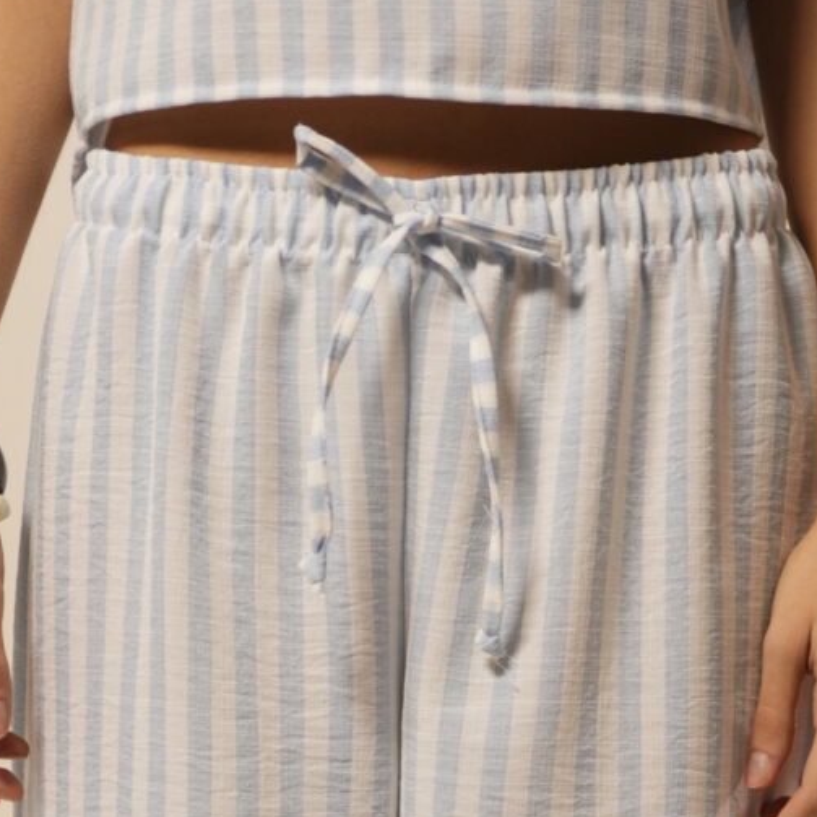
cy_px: 1364
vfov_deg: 10.9
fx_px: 4059
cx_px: 456
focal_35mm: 152
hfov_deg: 11.5
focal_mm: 50
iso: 640
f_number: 3.2
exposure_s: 1/125
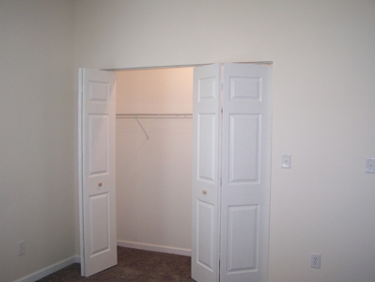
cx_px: 188
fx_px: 412
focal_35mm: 38
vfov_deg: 37.8
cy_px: 141
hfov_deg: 48.9
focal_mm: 6.3
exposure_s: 1/60
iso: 160
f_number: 2.8
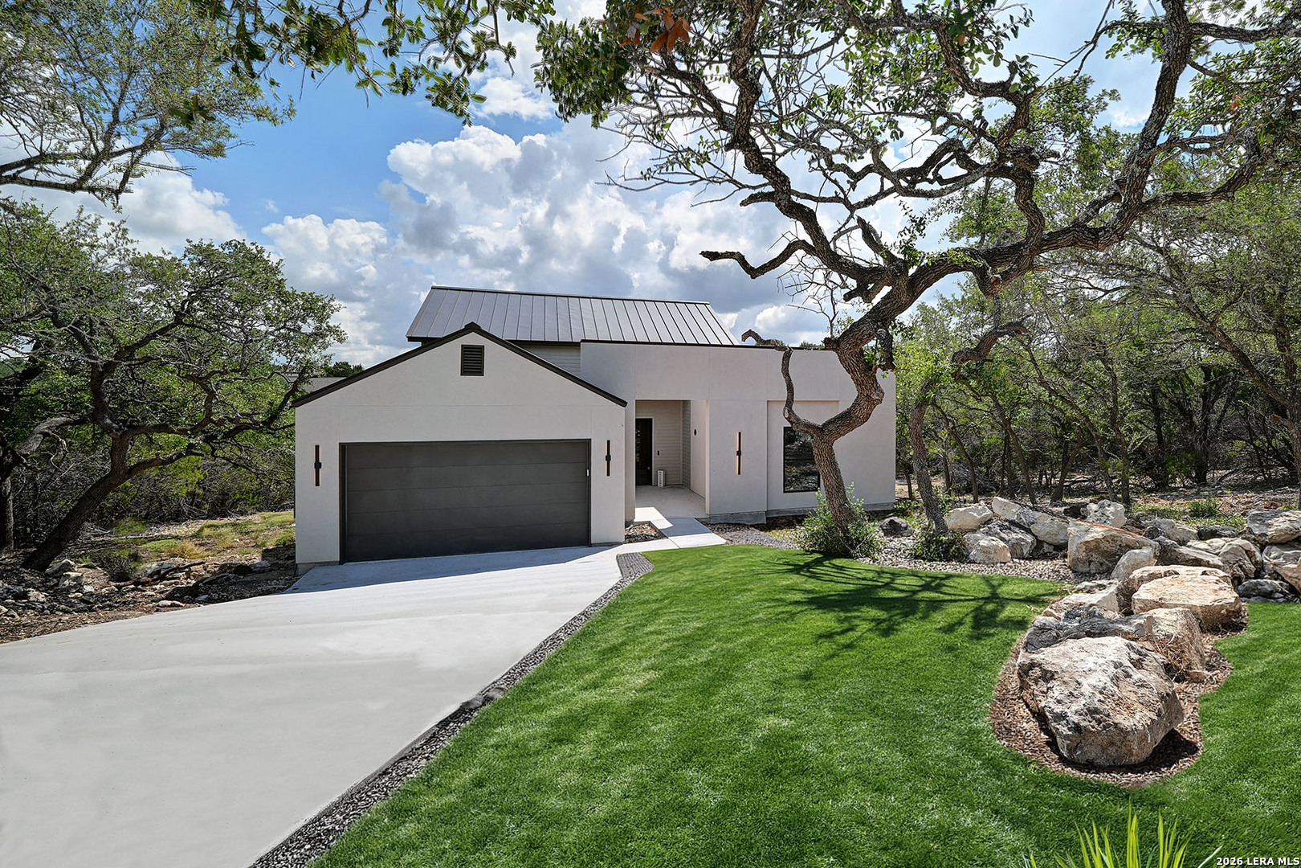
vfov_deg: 83.3
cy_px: 434
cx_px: 650
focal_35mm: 14
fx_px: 488
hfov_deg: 106.3
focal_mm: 9
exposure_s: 1/250
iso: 100
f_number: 9
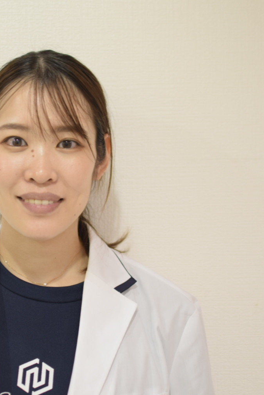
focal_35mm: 84
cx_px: 45
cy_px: 194
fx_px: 921
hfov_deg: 16.2
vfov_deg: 24.2
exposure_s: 1/40
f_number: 1.8
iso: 320
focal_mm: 35
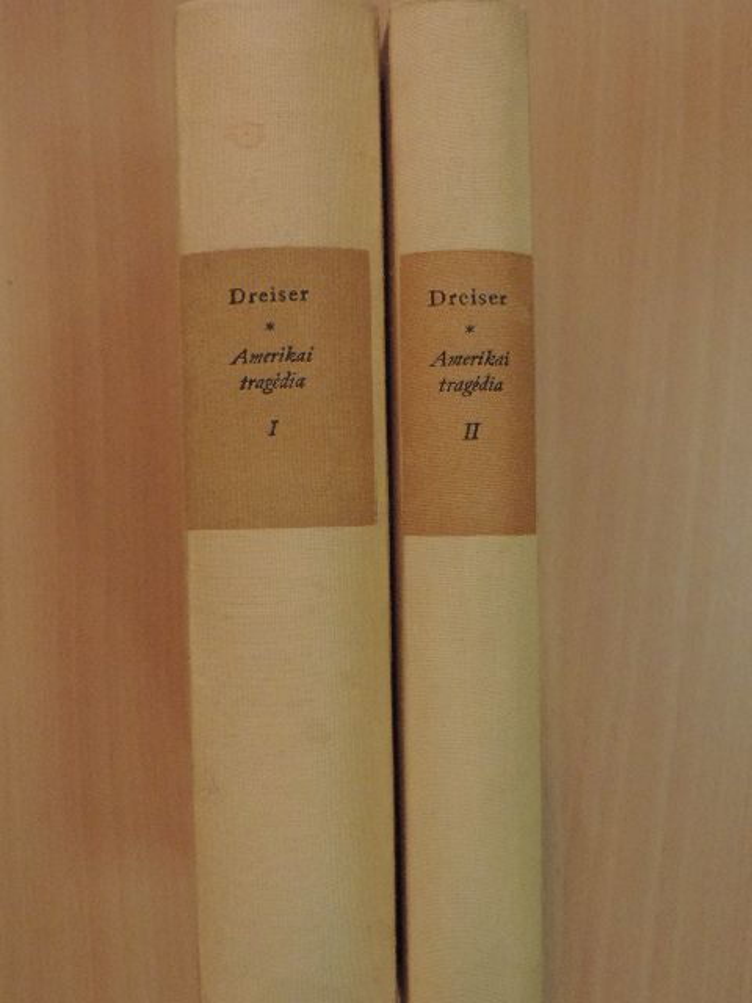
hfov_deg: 33.6
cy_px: 502
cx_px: 376
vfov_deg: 43.9
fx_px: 1246
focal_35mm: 43
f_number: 3.4
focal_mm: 7.6
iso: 1100
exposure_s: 1/125
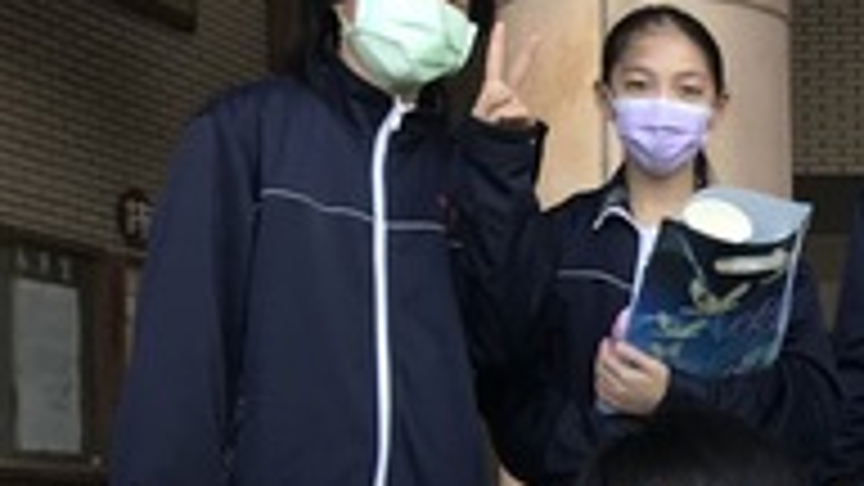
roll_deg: +0.8
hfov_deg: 16.7
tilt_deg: -0.2
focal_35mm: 111
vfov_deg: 10.6
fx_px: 2543
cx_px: 1454
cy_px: 650
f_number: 1.8
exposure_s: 1/45
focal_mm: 3.99
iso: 25
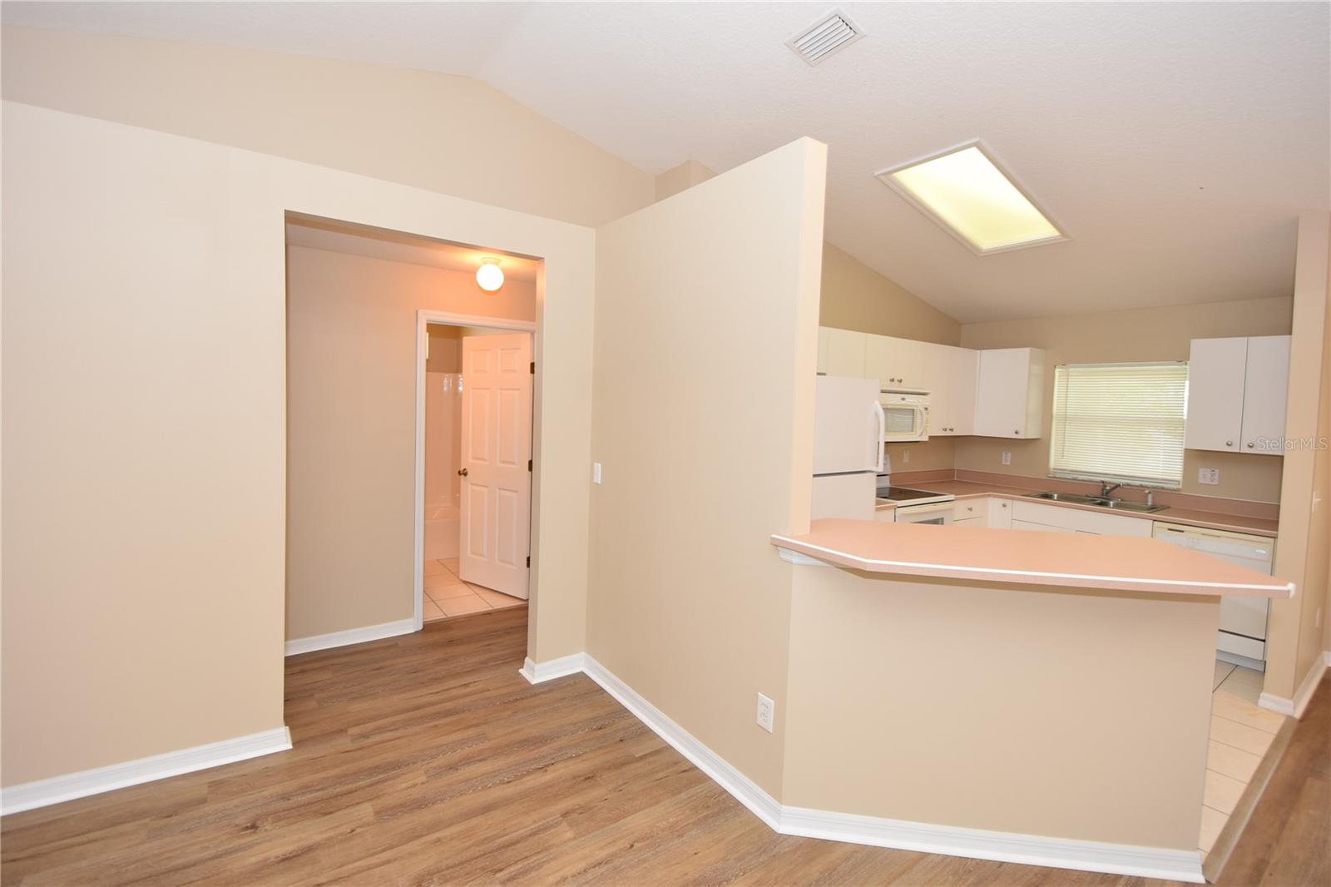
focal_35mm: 15
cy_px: 444
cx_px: 666
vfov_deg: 77.3
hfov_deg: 100.4
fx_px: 554
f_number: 4
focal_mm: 10
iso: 400
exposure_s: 1/60
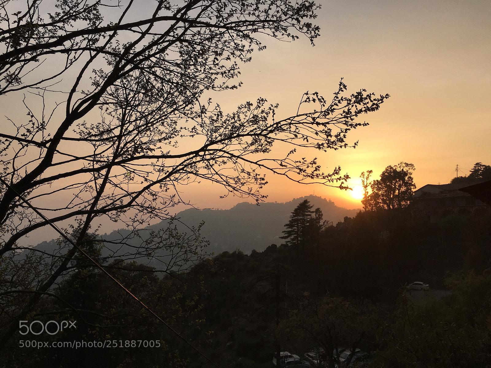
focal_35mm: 29
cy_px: 184
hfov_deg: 61.7
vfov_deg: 48.2
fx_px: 411
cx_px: 246
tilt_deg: +5.7
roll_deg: -0.5
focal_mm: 4.15
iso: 25
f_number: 2.2
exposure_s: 1/999
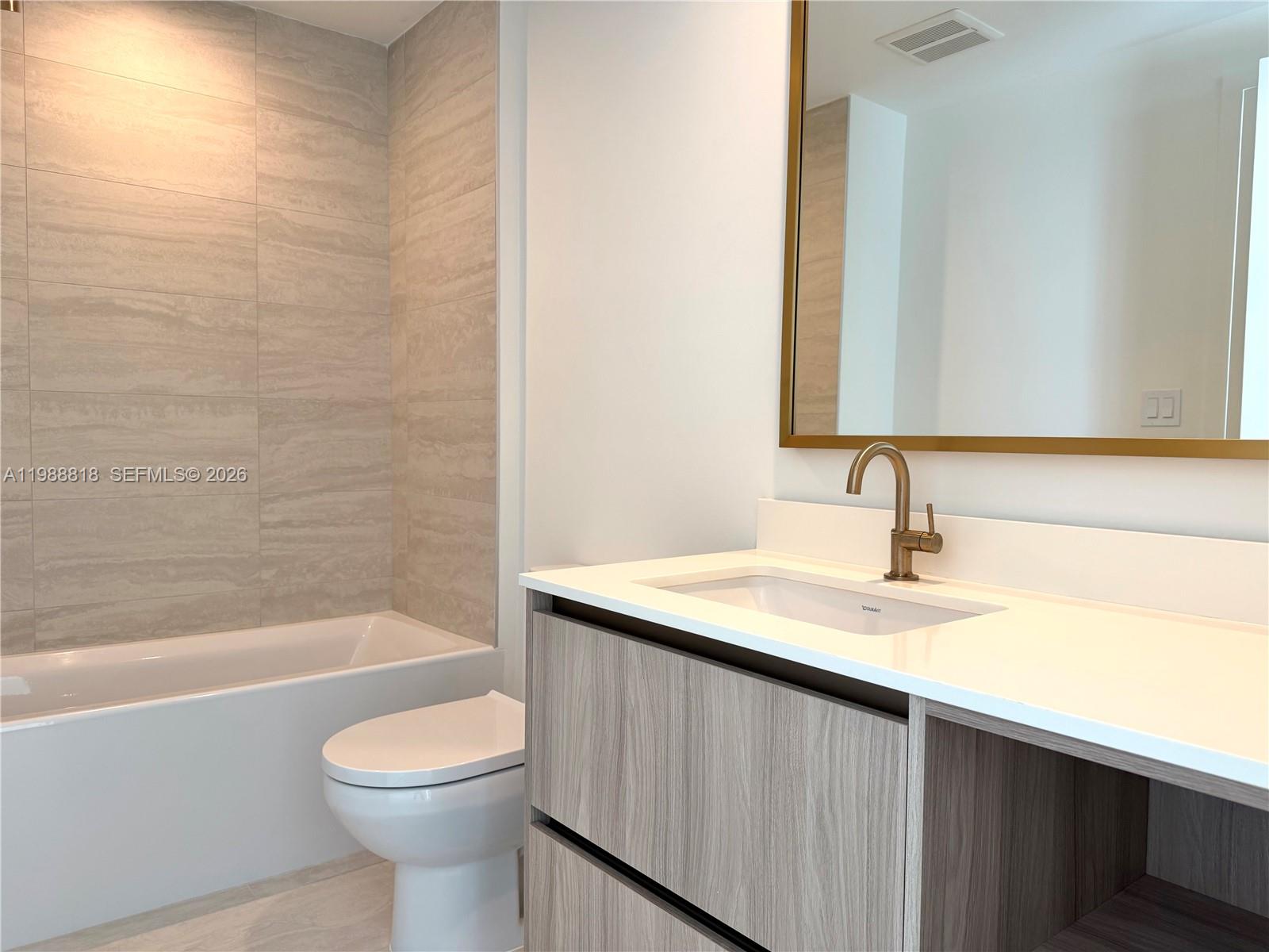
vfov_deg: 56.8
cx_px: 634
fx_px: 880
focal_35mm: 24
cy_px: 476
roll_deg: -0.4
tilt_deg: -2.4
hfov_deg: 71.6
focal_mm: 6.76
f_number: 1.78
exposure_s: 1/120
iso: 100
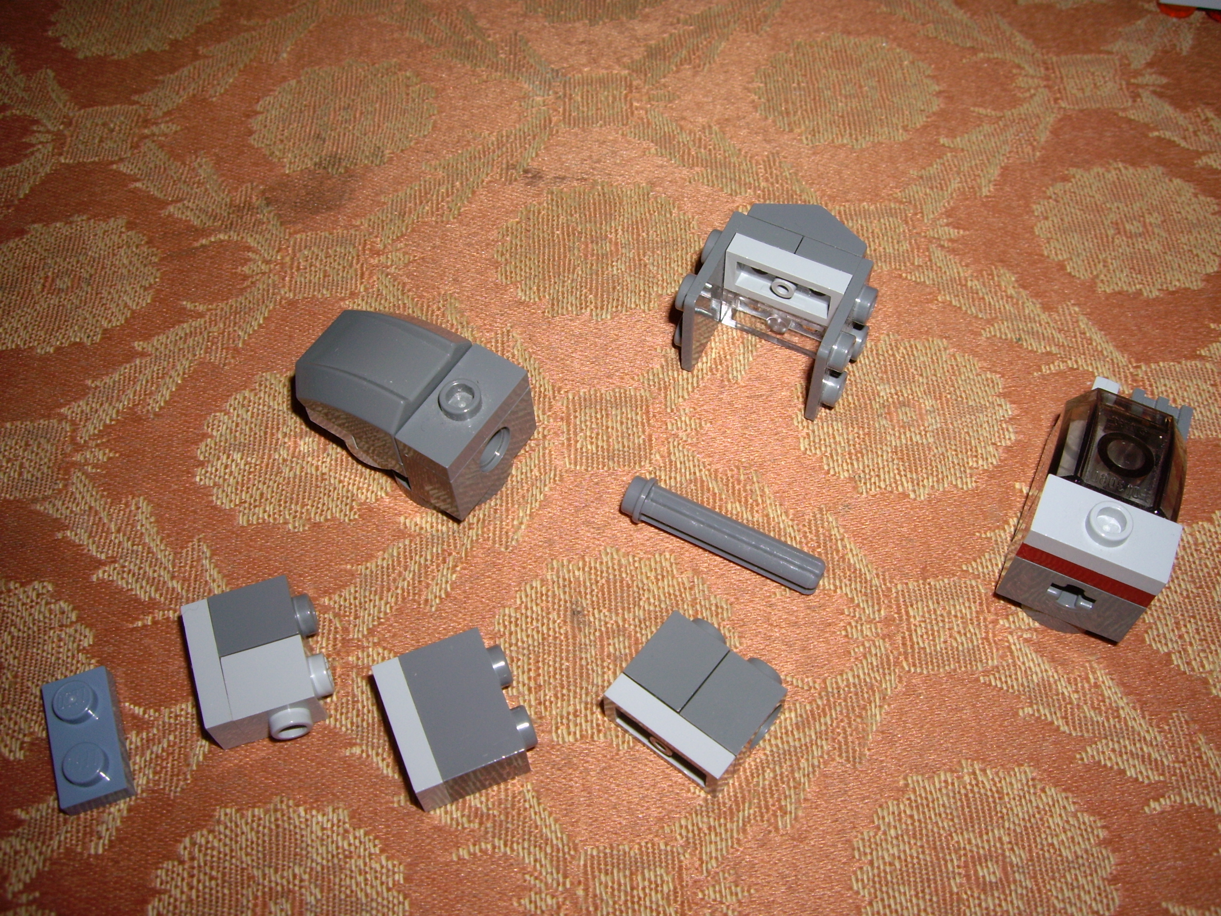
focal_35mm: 38
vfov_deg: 37.7
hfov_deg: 49.0
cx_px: 610
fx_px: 1340
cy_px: 458
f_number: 4.3
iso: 64
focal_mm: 6.2
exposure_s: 1/40
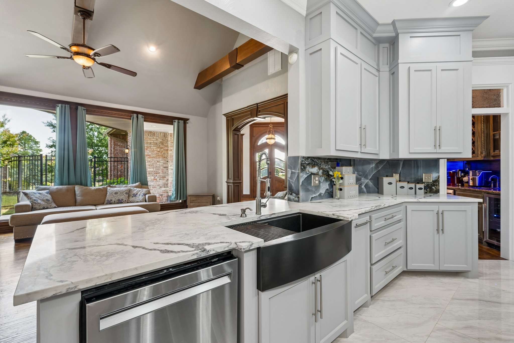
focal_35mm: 16
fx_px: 228
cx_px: 257
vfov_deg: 73.7
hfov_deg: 96.7
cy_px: 172
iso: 200
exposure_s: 1/10
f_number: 8
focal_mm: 16
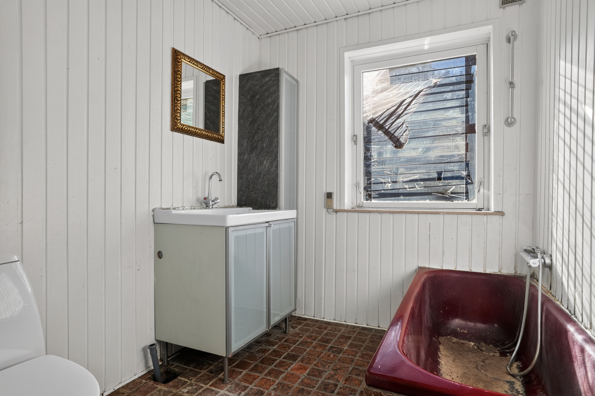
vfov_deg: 61.9
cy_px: 198
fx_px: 330
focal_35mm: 20
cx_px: 298
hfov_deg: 84.0
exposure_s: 1/15
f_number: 8
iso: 400
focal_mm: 20
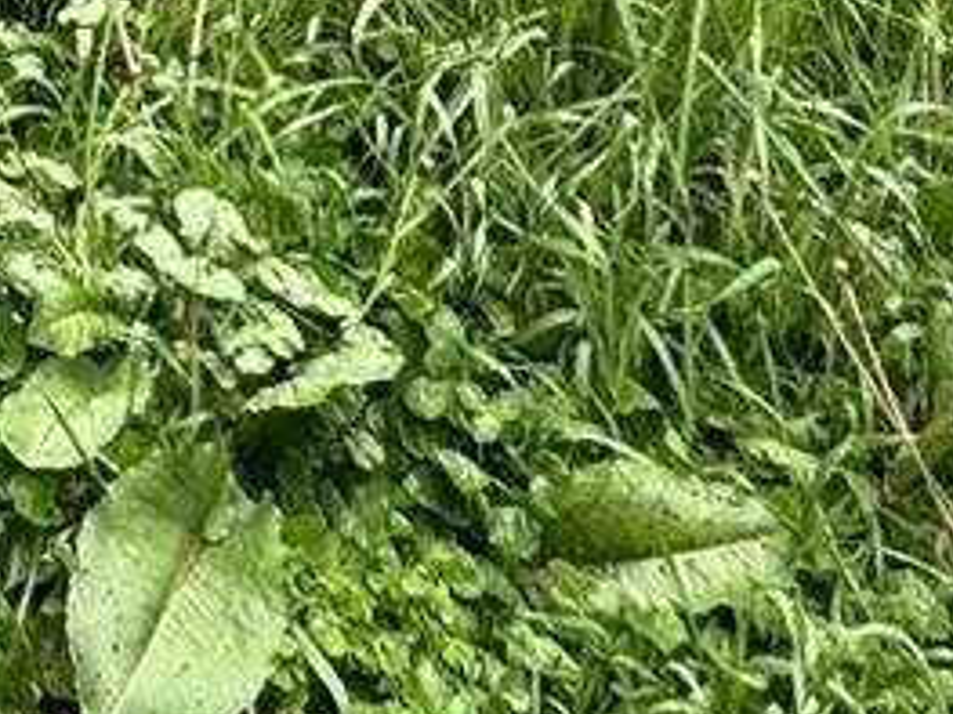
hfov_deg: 14.8
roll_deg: -1.9
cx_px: -946
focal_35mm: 109
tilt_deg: -9.3
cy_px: -1439
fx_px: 2999
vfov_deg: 10.0
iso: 40
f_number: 2.2
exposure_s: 1/165
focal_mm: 2.22
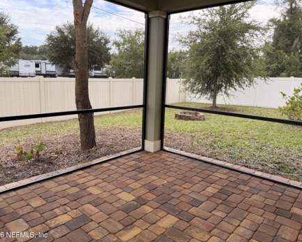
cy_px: 120
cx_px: 150
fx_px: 232
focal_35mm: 26
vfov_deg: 55.0
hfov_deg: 66.0
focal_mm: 6.76
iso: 100
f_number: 1.78
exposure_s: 1/1075
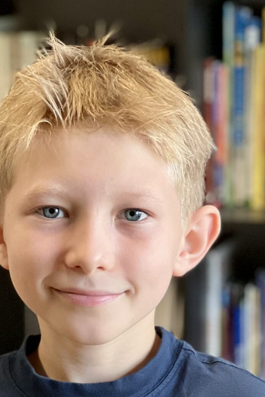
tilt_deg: -13.2
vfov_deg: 10.2
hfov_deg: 6.9
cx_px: 171
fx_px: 2186
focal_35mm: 198
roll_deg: +0.0
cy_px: 489
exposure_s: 1/60
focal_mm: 9
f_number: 2.8
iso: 125
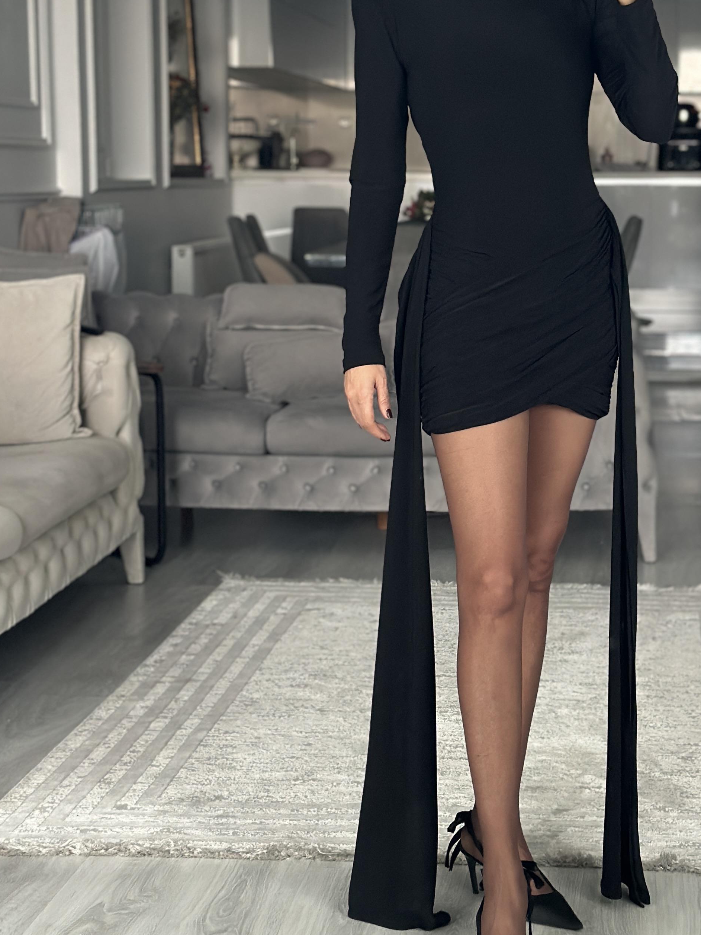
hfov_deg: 19.1
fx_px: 2079
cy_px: 355
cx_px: 475
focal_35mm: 77
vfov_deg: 25.3
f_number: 1.78
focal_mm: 6.86
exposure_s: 1/60
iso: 250
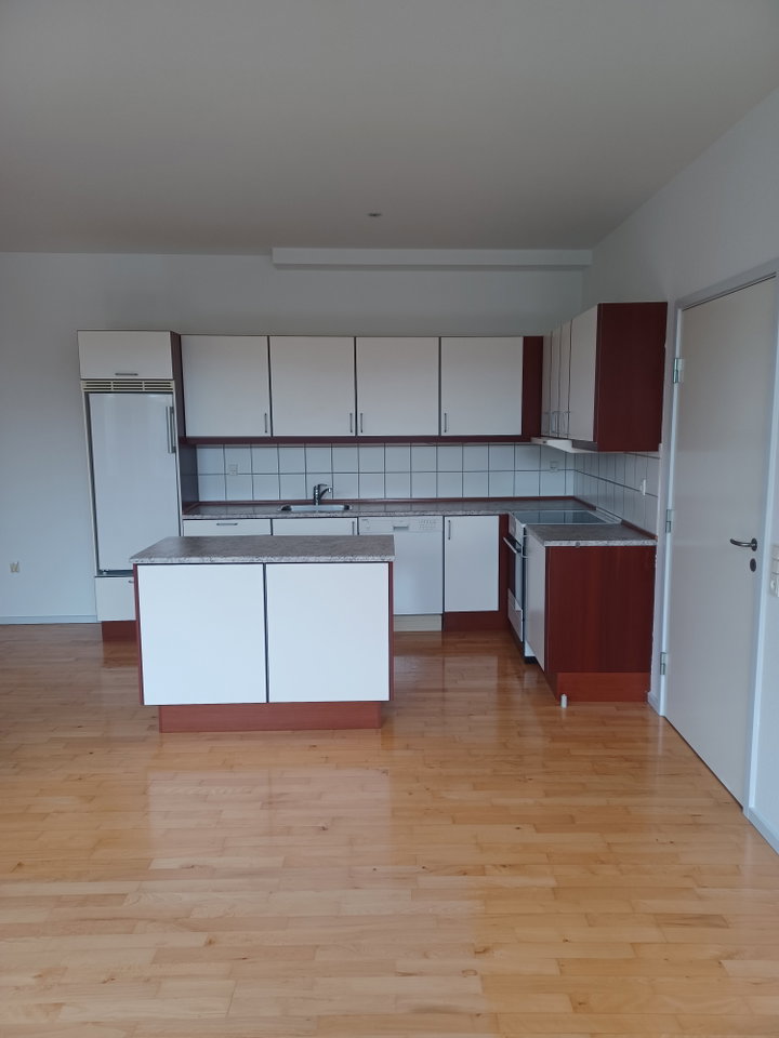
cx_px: 390
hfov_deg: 54.9
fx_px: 750
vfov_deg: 69.4
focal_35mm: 25
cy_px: 519
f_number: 1.8
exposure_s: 1/50
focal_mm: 4.6
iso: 160
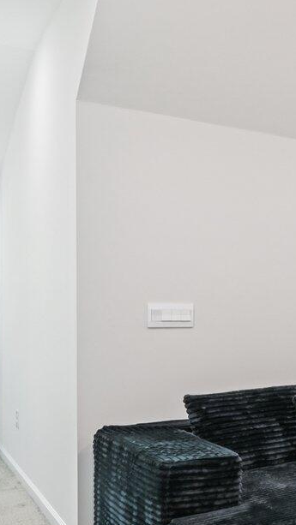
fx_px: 683
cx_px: 527
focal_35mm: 49
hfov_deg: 19.0
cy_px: 309
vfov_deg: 41.9
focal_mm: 14
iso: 400
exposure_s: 1/8
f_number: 8
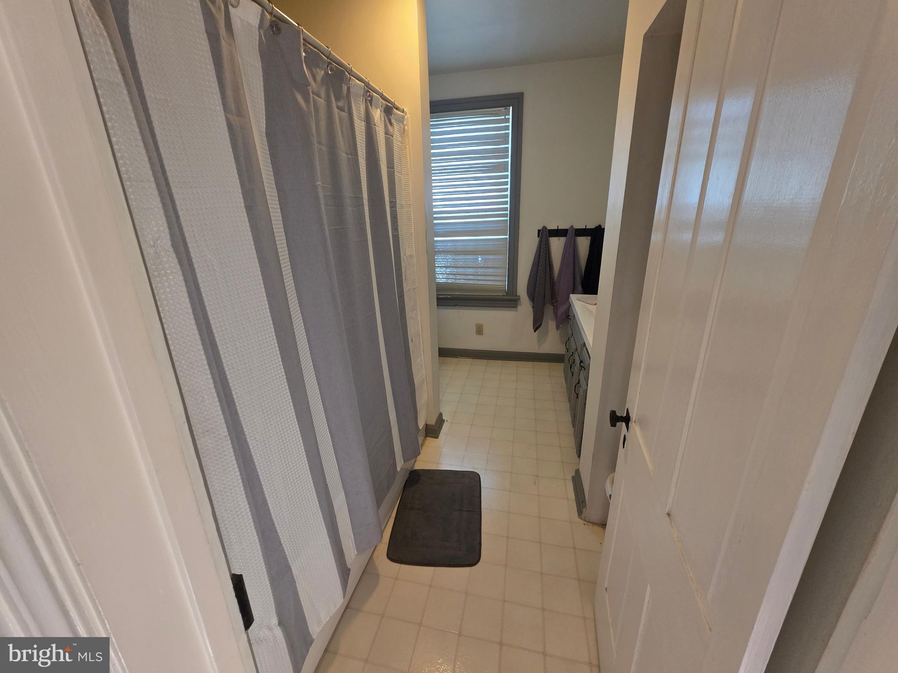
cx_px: 449
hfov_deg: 106.2
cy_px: 336
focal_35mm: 13
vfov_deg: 89.9
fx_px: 337
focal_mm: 2.2
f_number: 1.9
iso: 400
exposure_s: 1/60
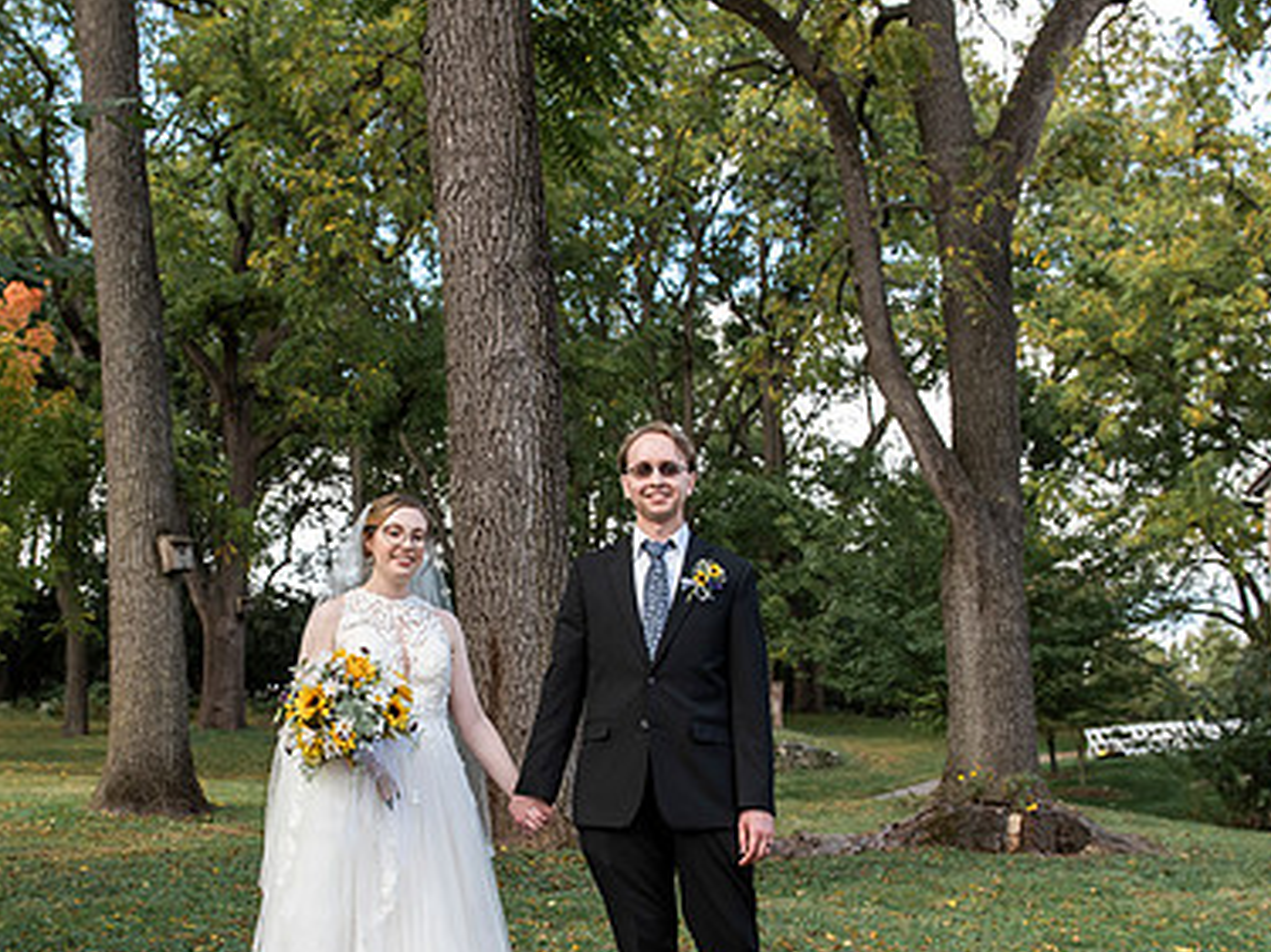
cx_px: 451
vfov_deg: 31.2
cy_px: 639
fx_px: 1688
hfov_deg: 40.9
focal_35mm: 46
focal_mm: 28
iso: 400
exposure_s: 1/640
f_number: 4.5
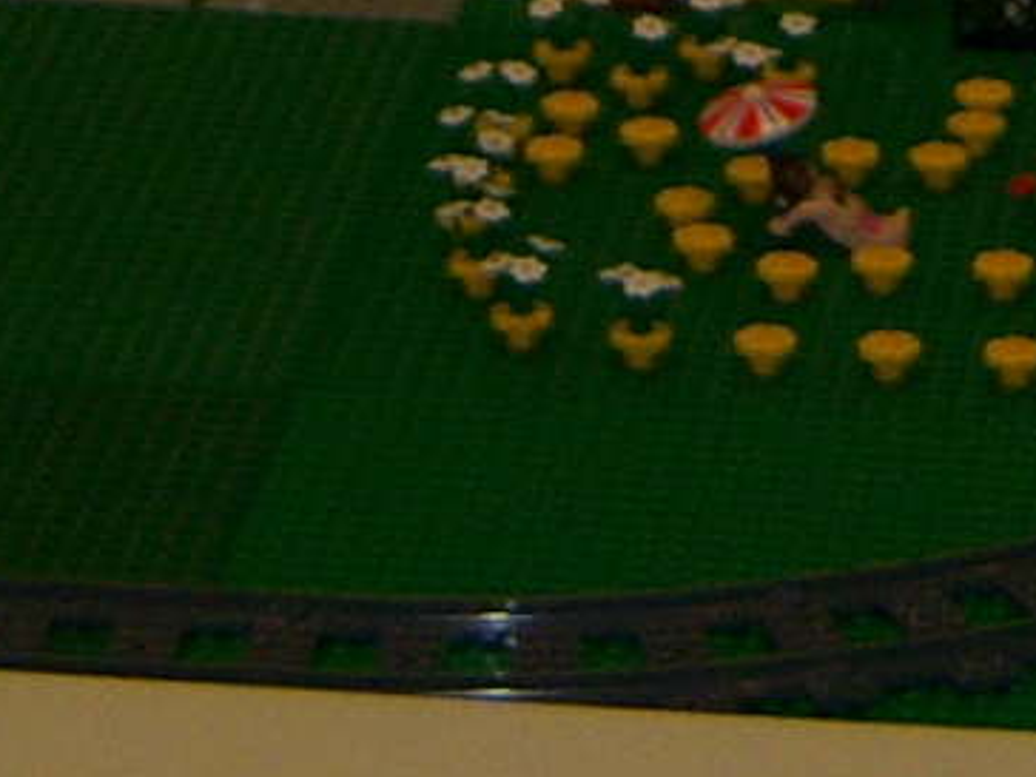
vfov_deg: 5.6
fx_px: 7572
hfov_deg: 7.8
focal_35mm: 253
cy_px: -1150
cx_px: 828
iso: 80
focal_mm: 7.5
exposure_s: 1/60
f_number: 2.8
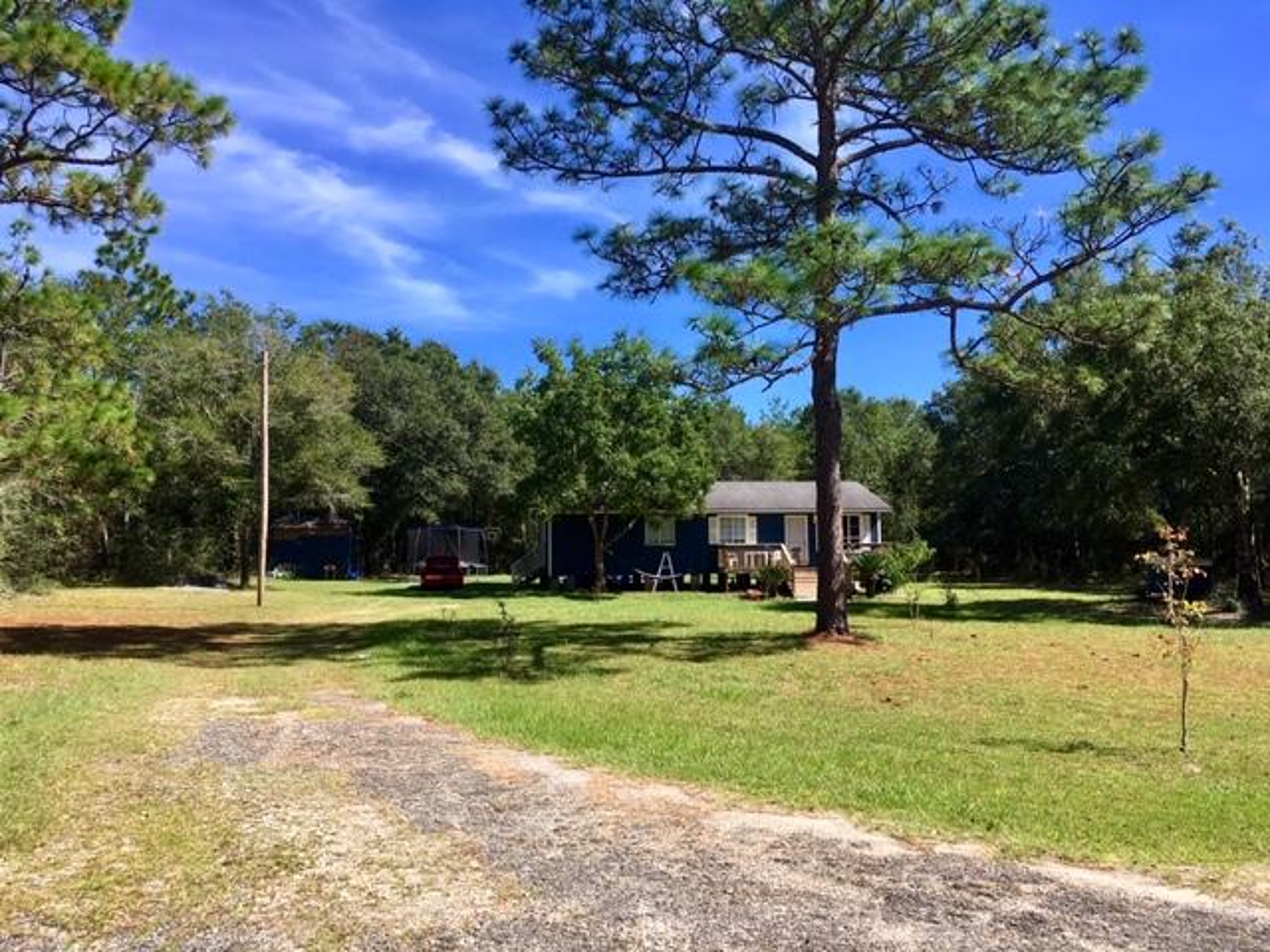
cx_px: 635
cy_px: 476
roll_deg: +1.9
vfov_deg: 48.2
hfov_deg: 61.7
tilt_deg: +2.3
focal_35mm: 29
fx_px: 1064
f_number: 2.2
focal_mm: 4.15
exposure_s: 1/1131
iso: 25
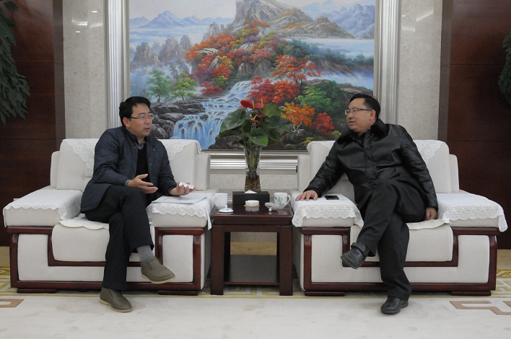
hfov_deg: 46.5
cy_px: 170
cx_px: 256
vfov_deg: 31.8
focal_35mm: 42
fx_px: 595
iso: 2500
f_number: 5.6
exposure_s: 1/125
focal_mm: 28
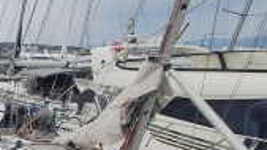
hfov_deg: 27.6
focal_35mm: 46
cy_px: 195
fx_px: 326
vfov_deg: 23.1
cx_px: -145
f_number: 2.2
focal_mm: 1.74
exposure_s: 1/1269
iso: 40
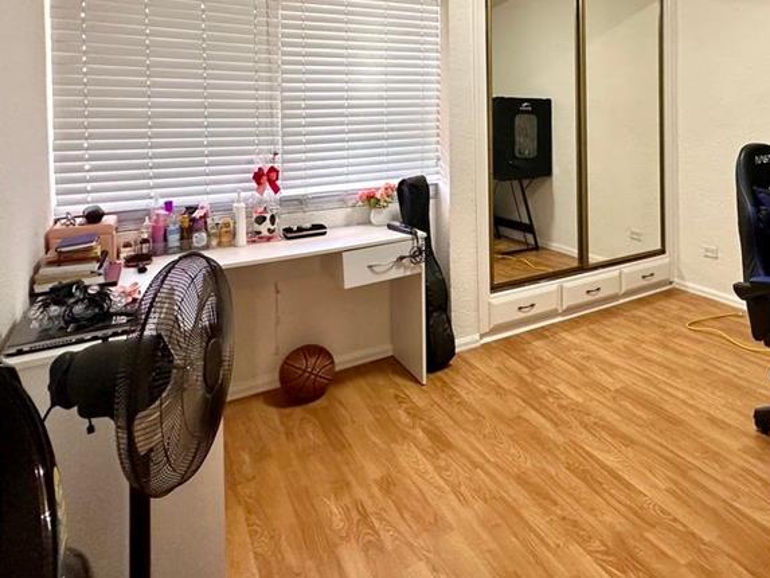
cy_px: 129
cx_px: 570
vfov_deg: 52.0
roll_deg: -0.3
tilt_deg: -1.4
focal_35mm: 25
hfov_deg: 65.5
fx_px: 556
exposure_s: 1/60
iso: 200
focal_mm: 2.22
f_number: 2.2
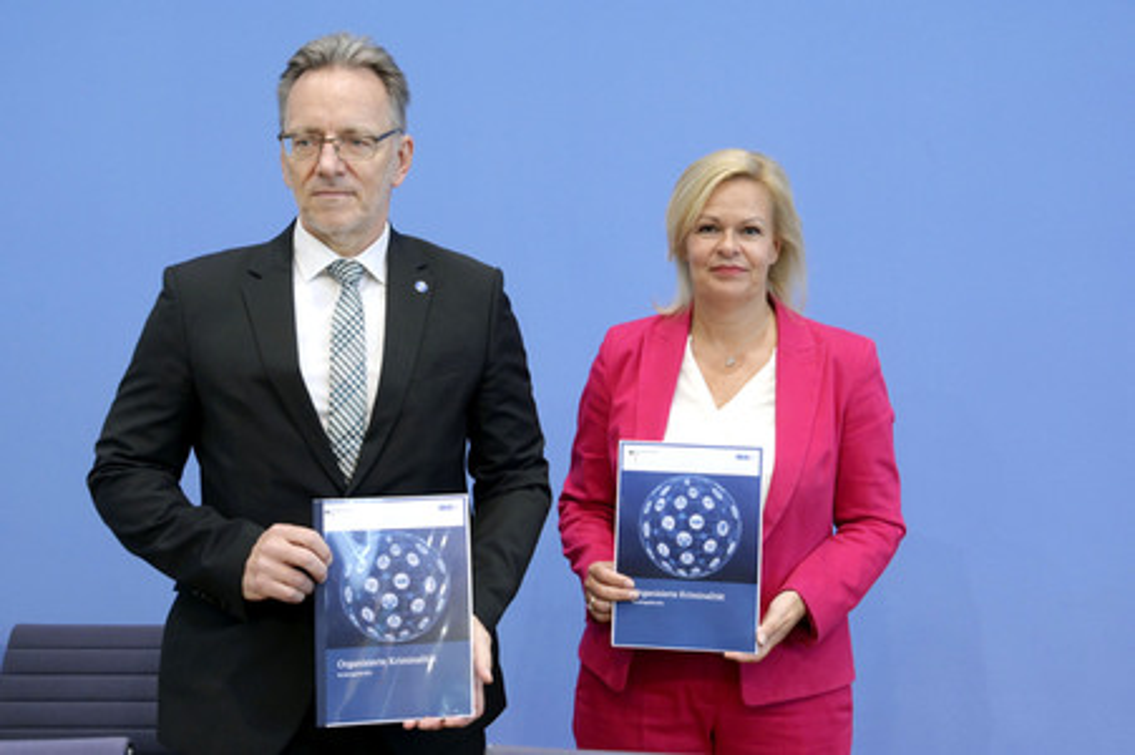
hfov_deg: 38.2
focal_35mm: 52
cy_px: 378
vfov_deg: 26.0
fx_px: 1638
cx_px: 568
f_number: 6.3
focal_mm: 52
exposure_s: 1/400
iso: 4000
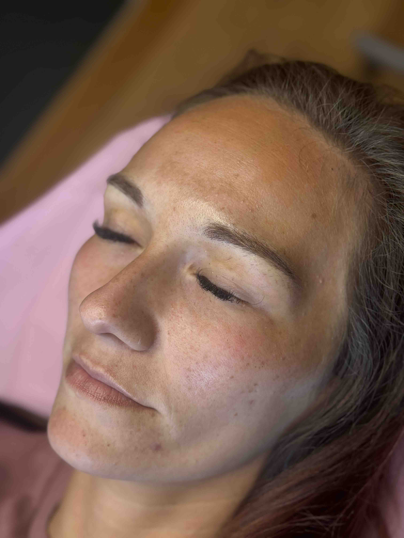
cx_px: 202
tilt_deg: -52.4
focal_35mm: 48
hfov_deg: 30.3
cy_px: 269
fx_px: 747
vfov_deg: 39.7
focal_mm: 6.76
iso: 64
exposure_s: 1/120
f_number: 1.78
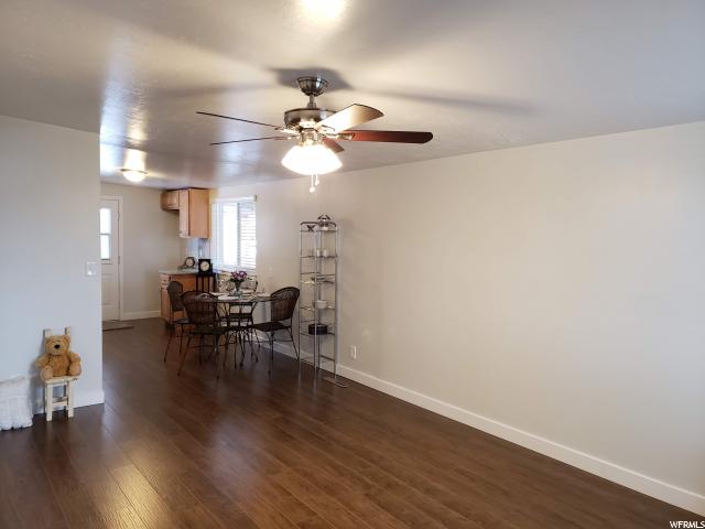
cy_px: 264
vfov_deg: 53.1
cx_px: 352
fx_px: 530
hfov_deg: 67.3
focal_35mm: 26
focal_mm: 4.3
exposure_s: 1/60
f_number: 1.5
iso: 200
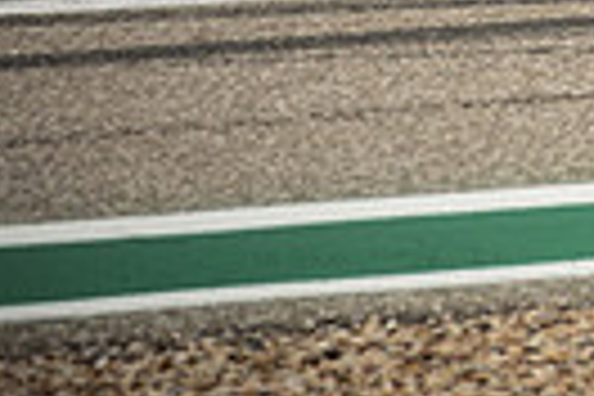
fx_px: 10856
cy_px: -461
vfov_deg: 2.1
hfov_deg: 3.1
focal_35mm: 658
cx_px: 1256
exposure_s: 1/1600
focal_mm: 100
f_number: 4.5
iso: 200
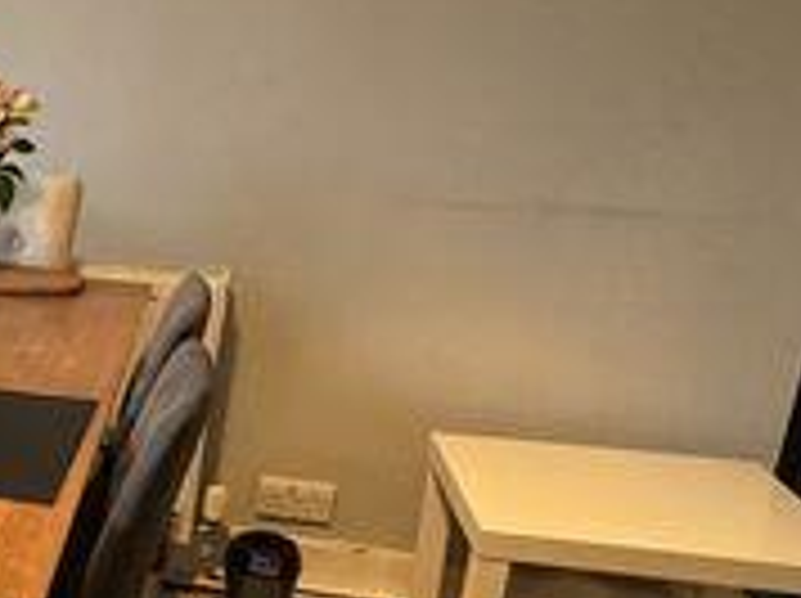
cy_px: 427
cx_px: -418
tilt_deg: -19.2
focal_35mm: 63
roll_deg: +0.0
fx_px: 1456
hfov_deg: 23.9
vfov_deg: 23.1
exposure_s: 1/50
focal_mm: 2.22
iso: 400
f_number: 2.2
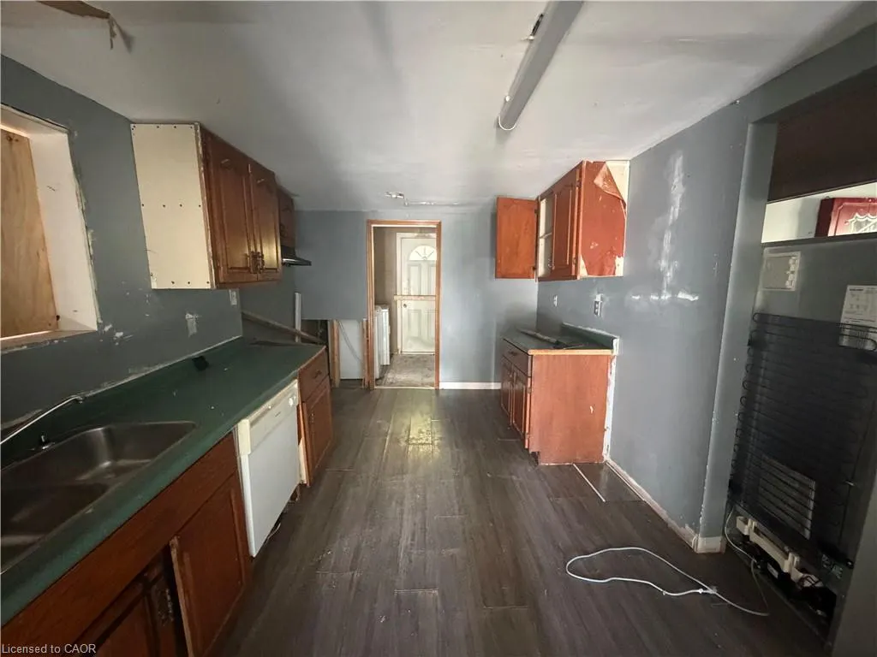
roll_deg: -0.7
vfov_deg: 85.7
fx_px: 355
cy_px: 328
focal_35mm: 14
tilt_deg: -7.5
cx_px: 438
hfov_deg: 102.1
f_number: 2.2
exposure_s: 1/40
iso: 1250
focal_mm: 2.22
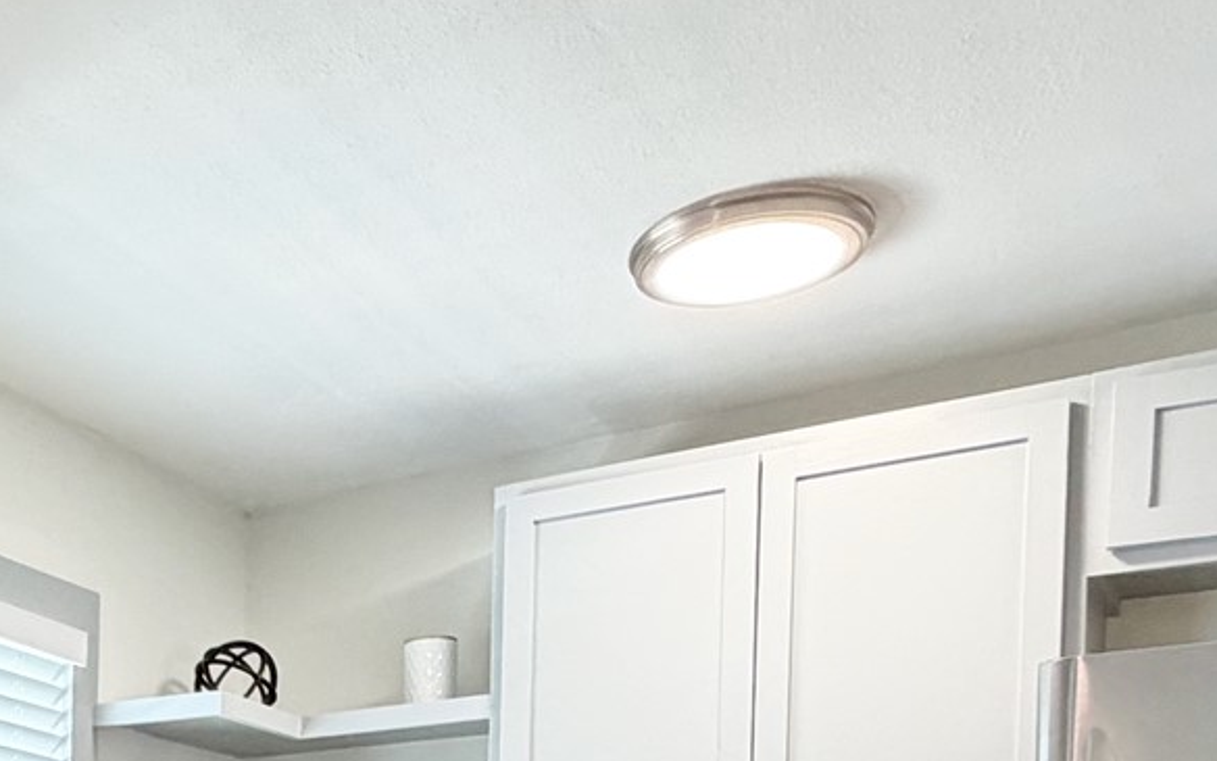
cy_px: 1042
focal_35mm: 52
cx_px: -40
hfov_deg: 34.8
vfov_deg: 21.9
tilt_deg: -1.3
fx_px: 1725
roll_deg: -1.3
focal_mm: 2.22
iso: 250
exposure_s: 1/120
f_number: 2.2
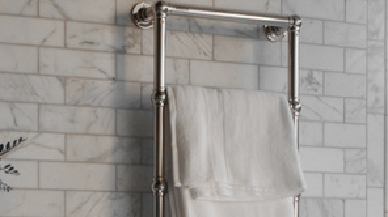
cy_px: 276
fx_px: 1008
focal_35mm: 98
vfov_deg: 12.0
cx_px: 85
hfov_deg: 21.6
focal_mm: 18
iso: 400
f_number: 4.5
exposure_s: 1/50
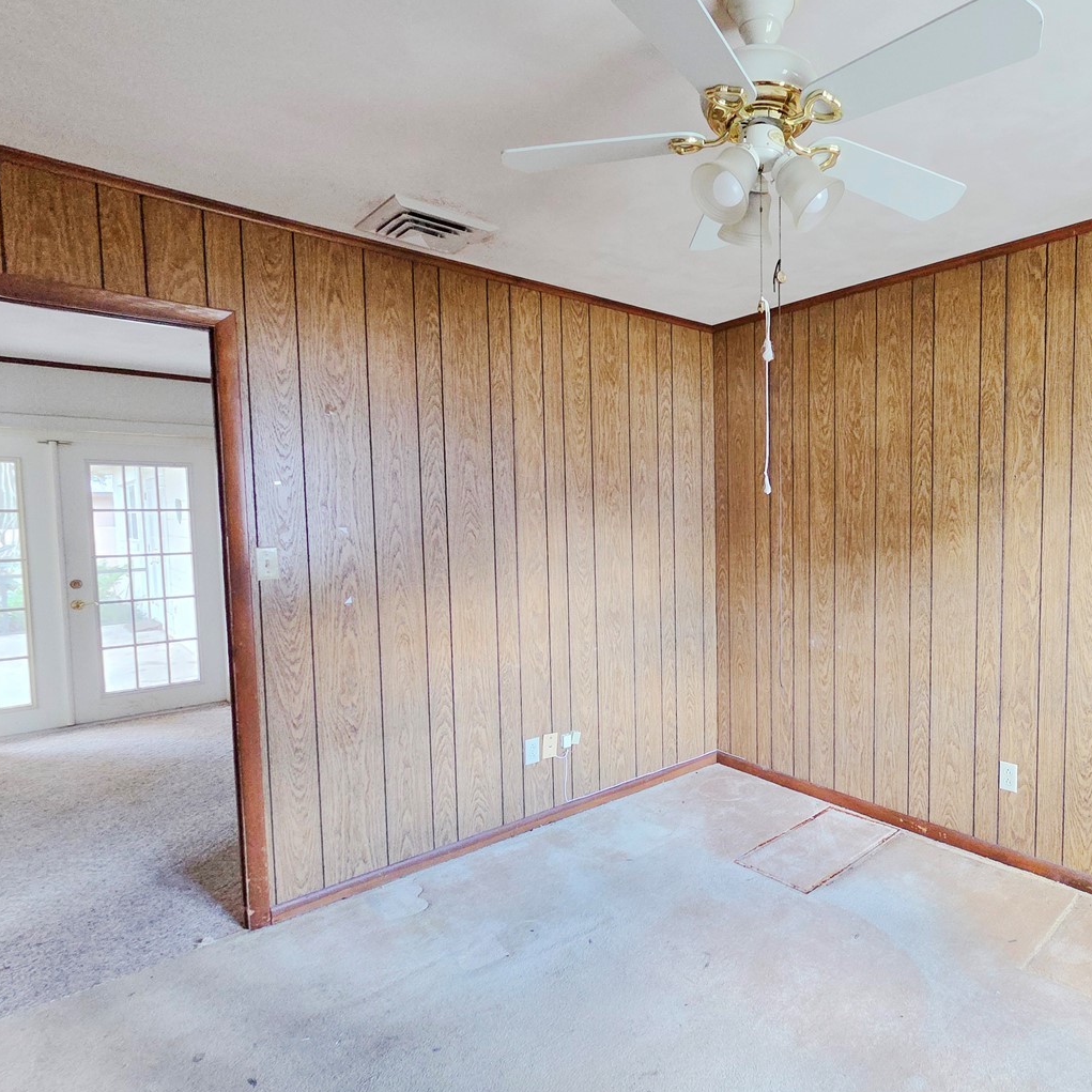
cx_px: 730
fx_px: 642
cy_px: 565
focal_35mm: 18
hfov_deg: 78.0
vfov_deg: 80.7
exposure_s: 1/60
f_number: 2.2
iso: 1000
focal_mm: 2.2
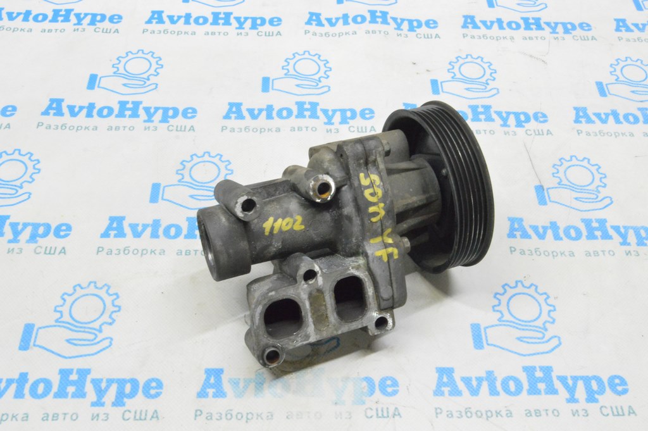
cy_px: 216
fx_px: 701
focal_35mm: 39
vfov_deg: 34.2
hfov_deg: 49.6
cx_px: 324
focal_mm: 26
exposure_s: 1/15
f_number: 20
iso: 6400
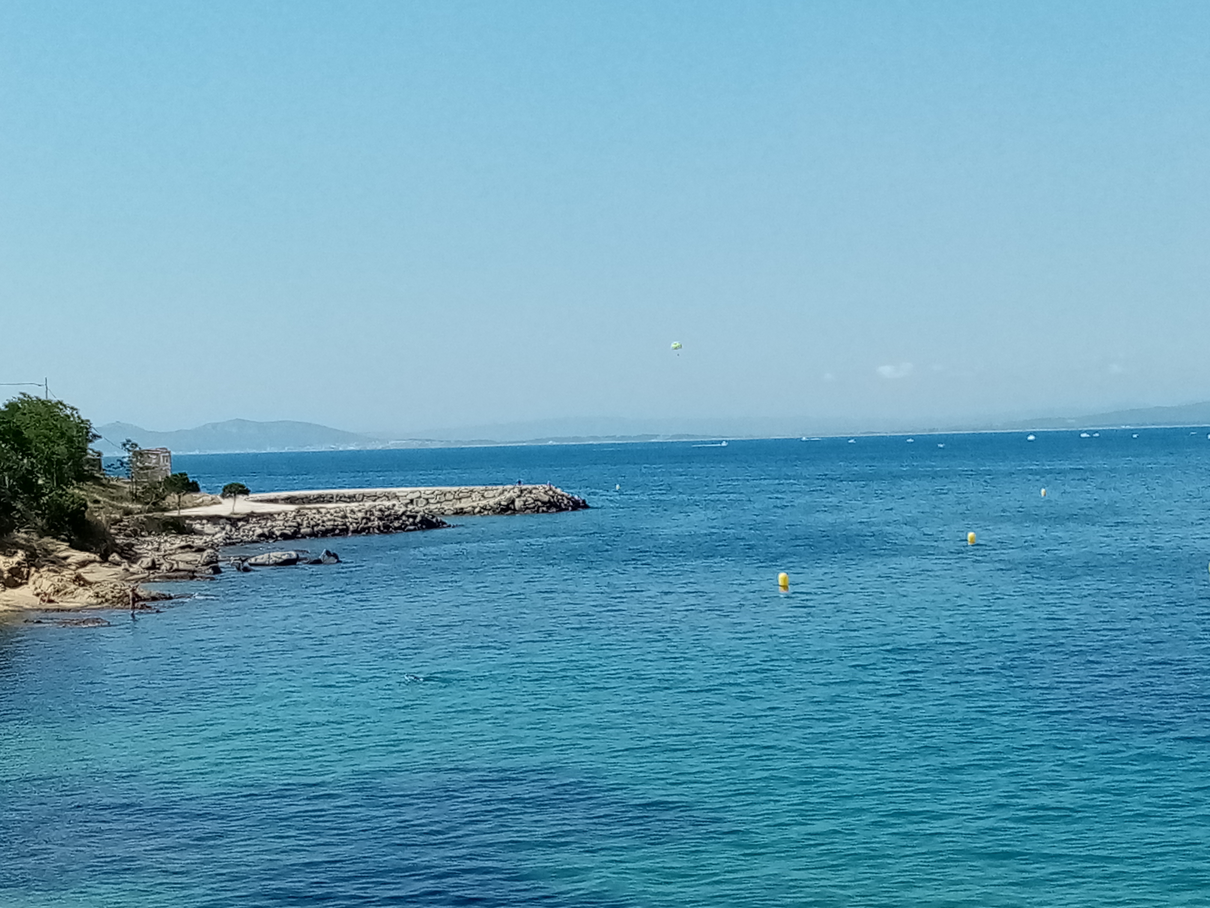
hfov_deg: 67.3
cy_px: 454
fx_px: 909
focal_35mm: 26
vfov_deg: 53.1
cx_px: 605
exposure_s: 1/1422
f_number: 1.8
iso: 101
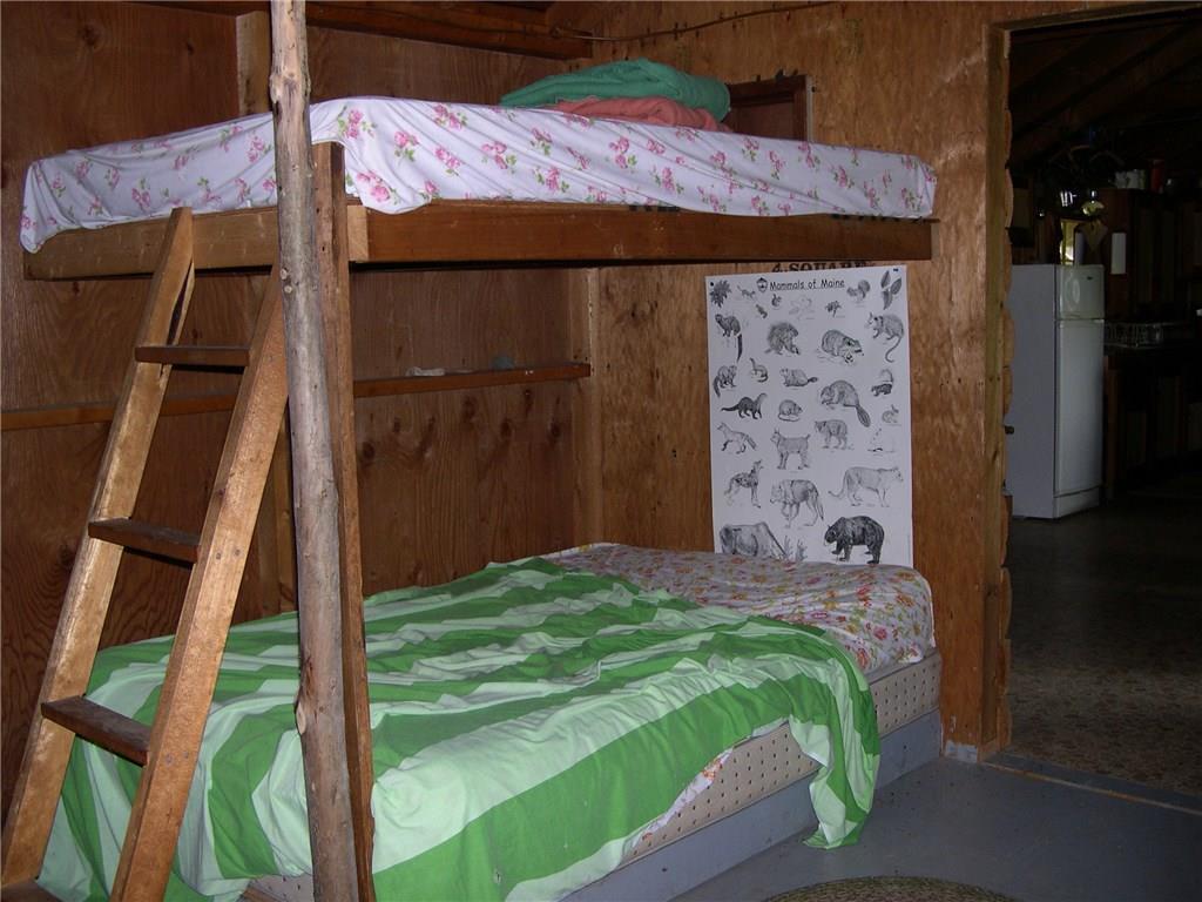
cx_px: 601
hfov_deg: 49.0
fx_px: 1320
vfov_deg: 37.7
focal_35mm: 38
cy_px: 451
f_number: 2.8
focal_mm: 8
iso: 150
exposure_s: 1/60
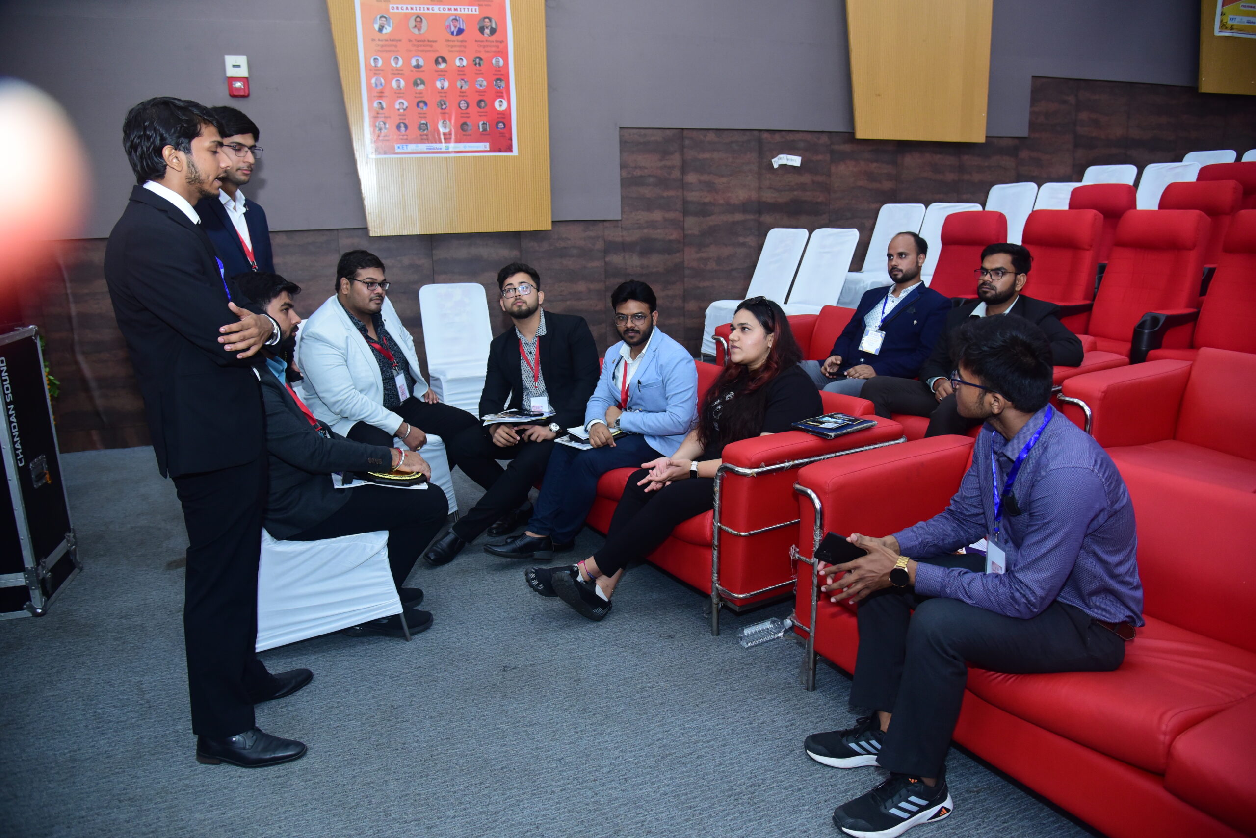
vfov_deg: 53.2
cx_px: 628
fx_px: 838
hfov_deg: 73.7
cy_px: 419
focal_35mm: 24
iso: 2000
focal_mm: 24
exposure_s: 1/125
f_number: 4.5
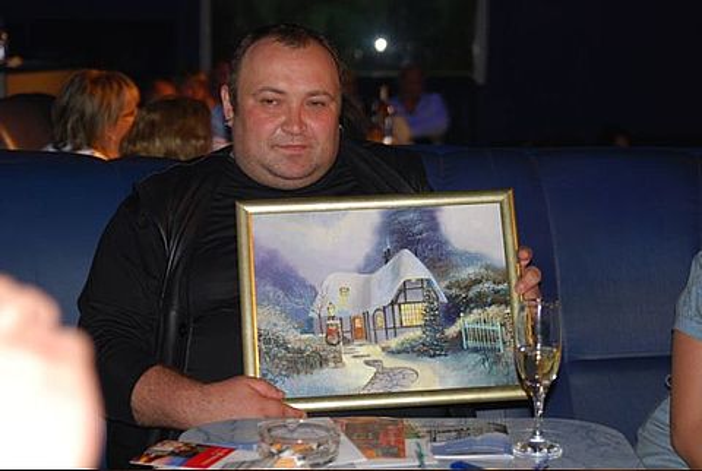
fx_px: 1407
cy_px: 236
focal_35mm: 72
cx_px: 351
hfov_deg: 28.0
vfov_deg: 19.0
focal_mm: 48
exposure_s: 1/60
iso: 200
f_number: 2.8
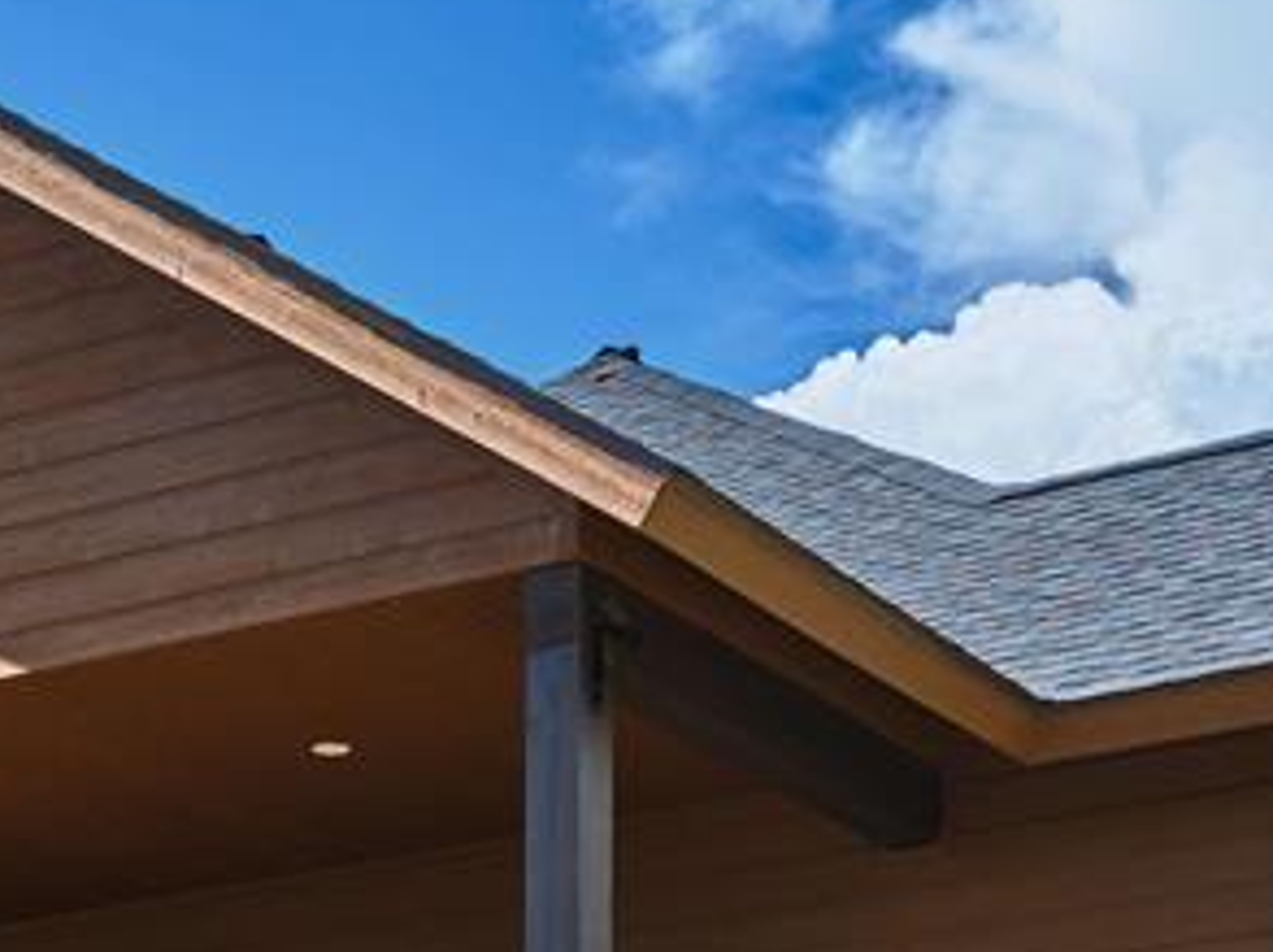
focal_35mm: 126
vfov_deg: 11.3
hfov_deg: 15.6
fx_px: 4628
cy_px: 1395
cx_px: 365
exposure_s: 1/200
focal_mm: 45
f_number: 8
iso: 80
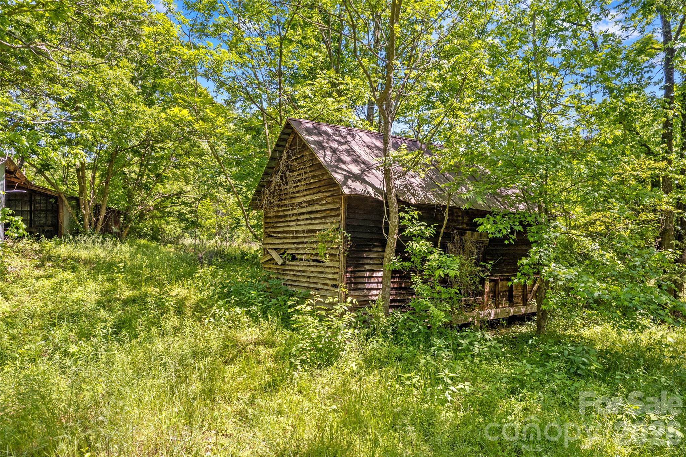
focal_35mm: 22
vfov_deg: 57.2
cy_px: 228
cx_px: 343
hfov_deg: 78.6
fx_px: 419
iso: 100
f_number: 2.8
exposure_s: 1/250
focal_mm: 8.38
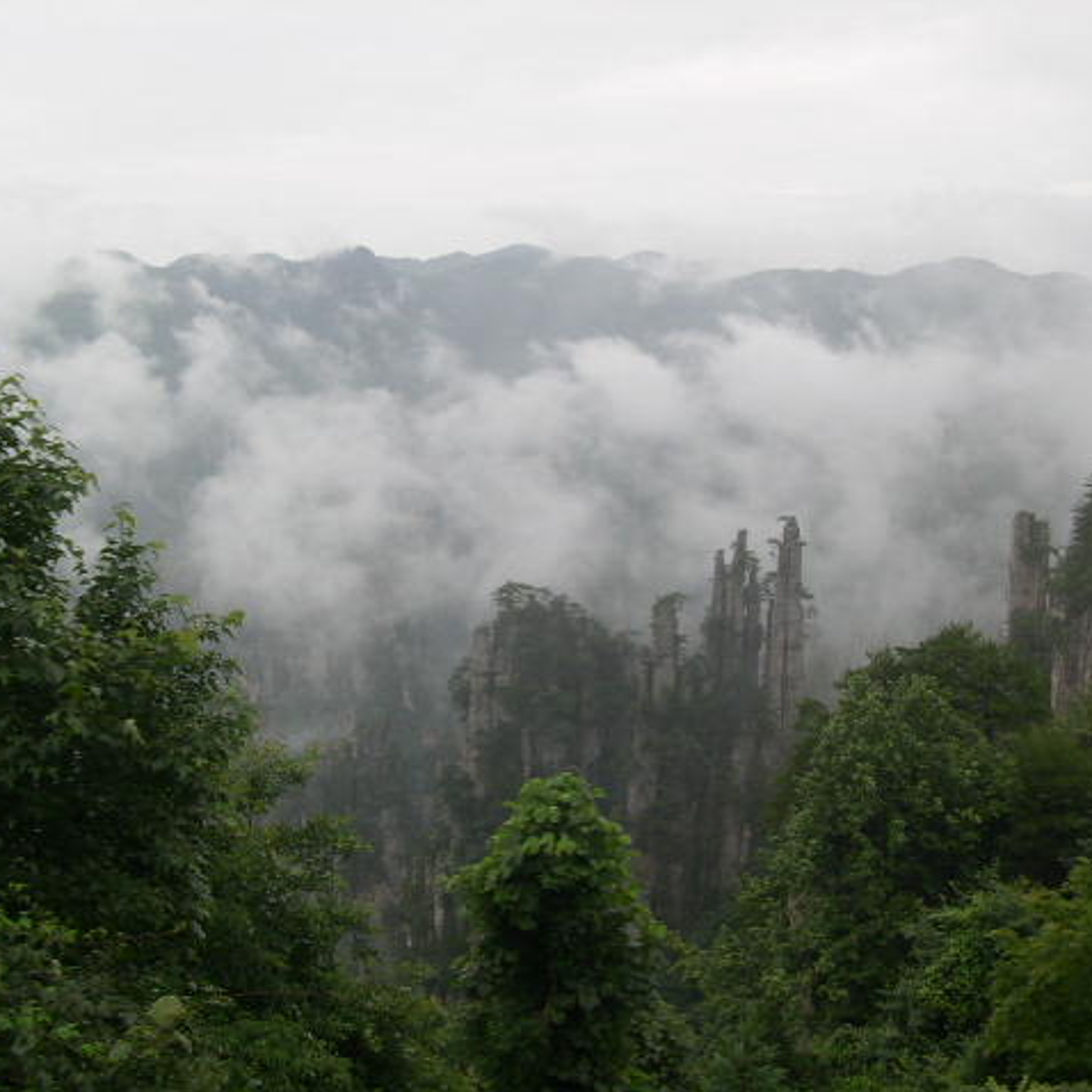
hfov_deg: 37.5
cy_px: 546
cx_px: 484
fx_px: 1606
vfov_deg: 37.6
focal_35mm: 45
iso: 100
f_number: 7.6
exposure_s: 1/126
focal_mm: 8
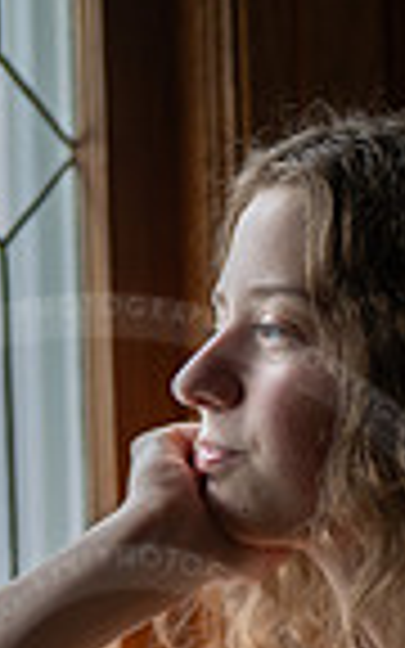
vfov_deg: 7.7
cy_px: 842
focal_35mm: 270
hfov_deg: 4.9
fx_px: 4768
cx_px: 216
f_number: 1.2
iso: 320
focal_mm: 85
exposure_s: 1/500
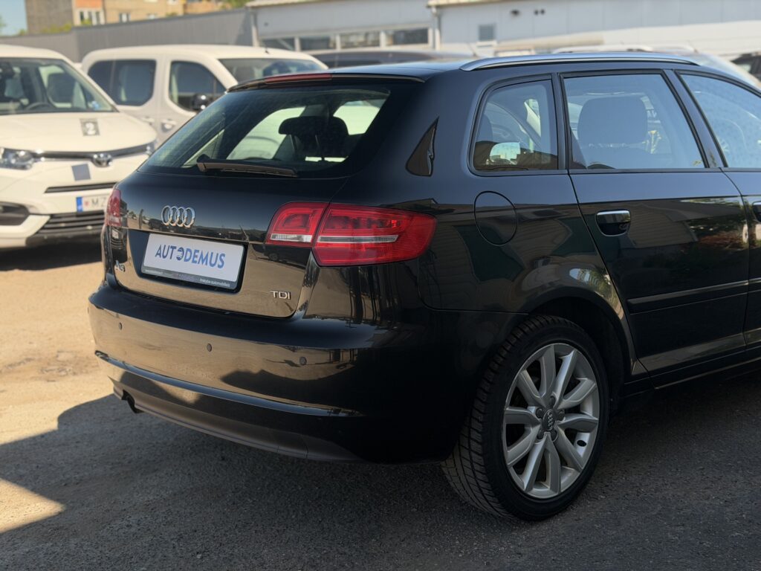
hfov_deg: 39.7
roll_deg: +2.3
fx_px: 1055
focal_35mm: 48
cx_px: 380
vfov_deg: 30.3
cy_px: 286
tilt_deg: -11.0
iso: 64
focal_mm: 6.76
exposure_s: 1/810
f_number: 1.78
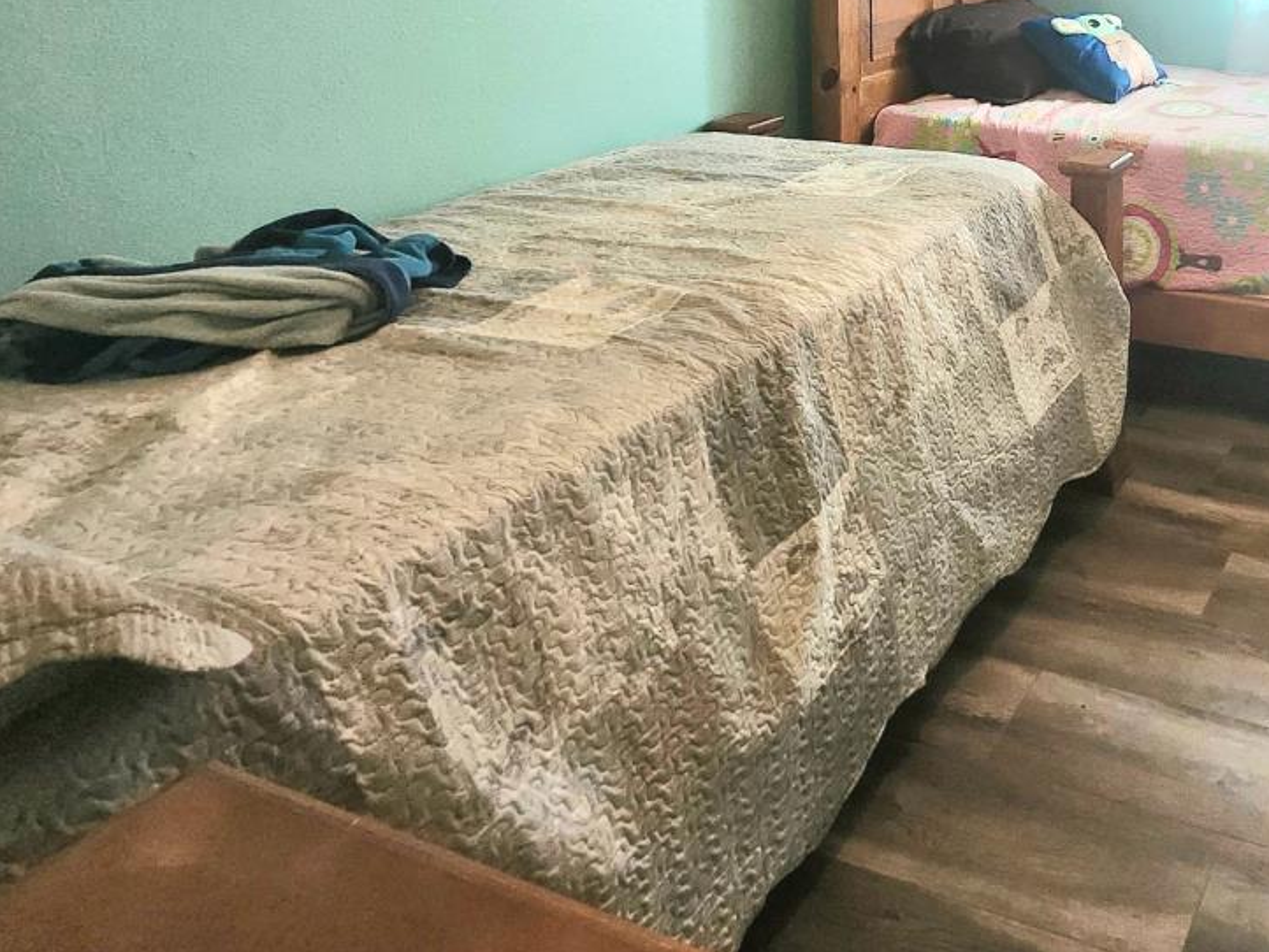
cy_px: -24
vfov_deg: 43.2
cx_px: 1230
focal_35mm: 27
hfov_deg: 53.4
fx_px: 990
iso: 400
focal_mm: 1.74
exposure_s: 1/40
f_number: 2.2
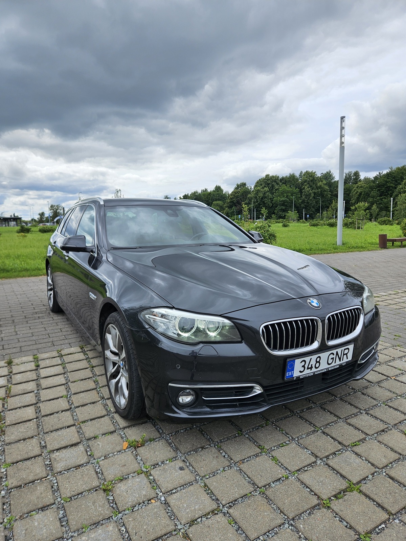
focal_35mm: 23
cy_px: 270
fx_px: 360
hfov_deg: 58.9
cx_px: 203
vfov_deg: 73.9
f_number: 1.8
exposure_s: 1/2049
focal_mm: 5.4
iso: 25
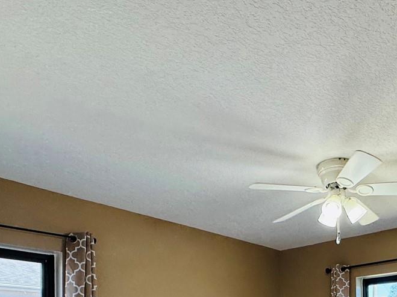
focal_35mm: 34
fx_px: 390
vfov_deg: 35.3
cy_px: 332
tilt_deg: +1.2
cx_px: 322
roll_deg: +0.6
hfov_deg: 50.4
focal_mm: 2.22
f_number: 2.2
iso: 125
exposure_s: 1/99
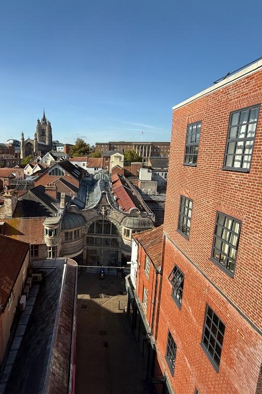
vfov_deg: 84.0
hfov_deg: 59.8
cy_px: 193
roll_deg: -0.6
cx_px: 79
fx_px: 218
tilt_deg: -9.9
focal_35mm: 20
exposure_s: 1/1368
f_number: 2.2
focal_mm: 2.22
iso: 50
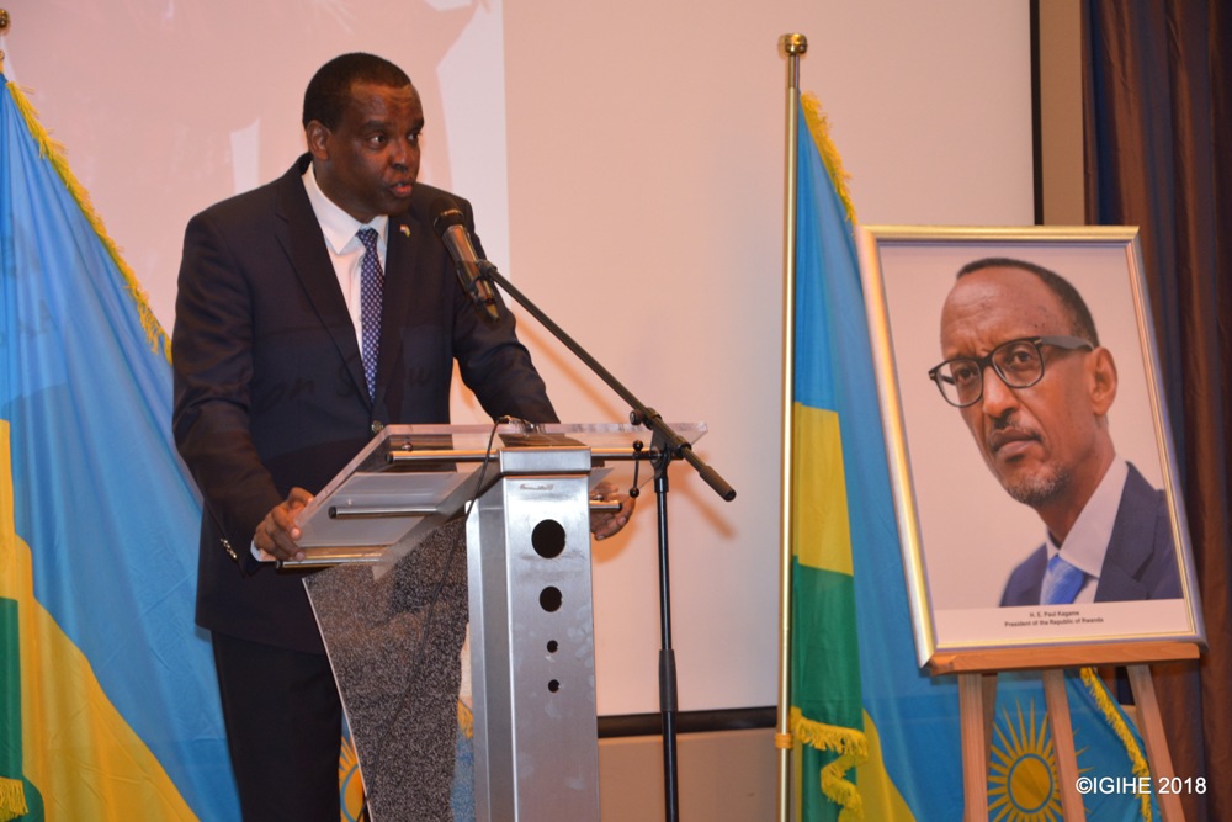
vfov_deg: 12.2
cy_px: 411
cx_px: 616
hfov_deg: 18.2
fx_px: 3850
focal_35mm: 112
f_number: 5.3
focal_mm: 75
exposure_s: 1/60
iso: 1000
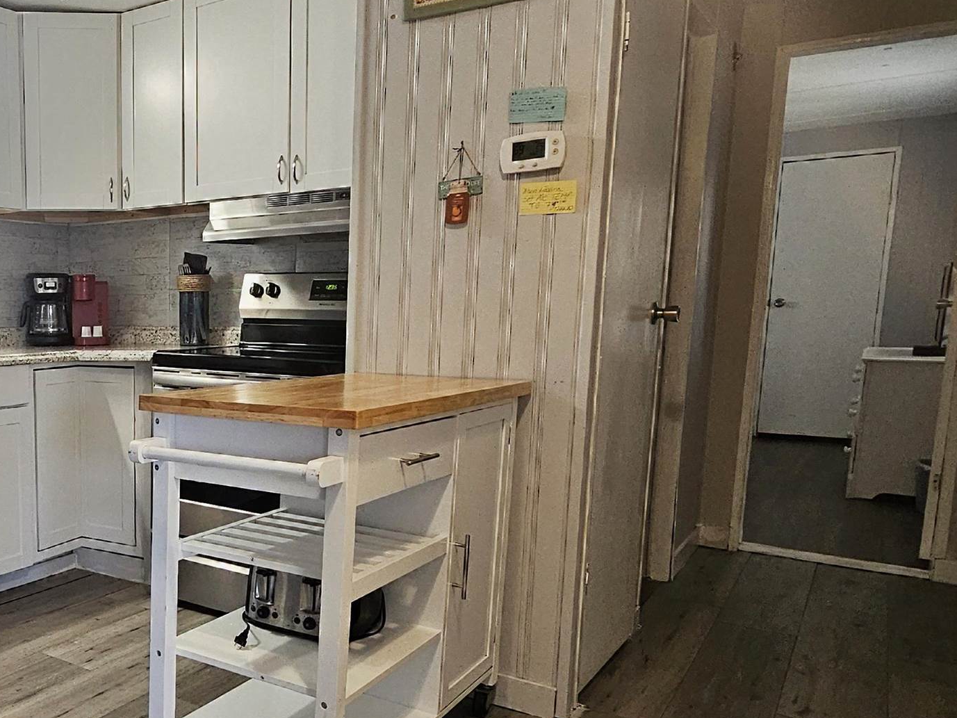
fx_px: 802
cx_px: 92
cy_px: 438
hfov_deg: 53.7
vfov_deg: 47.9
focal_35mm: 29
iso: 200
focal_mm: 2.2
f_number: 2.2
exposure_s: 1/60.2
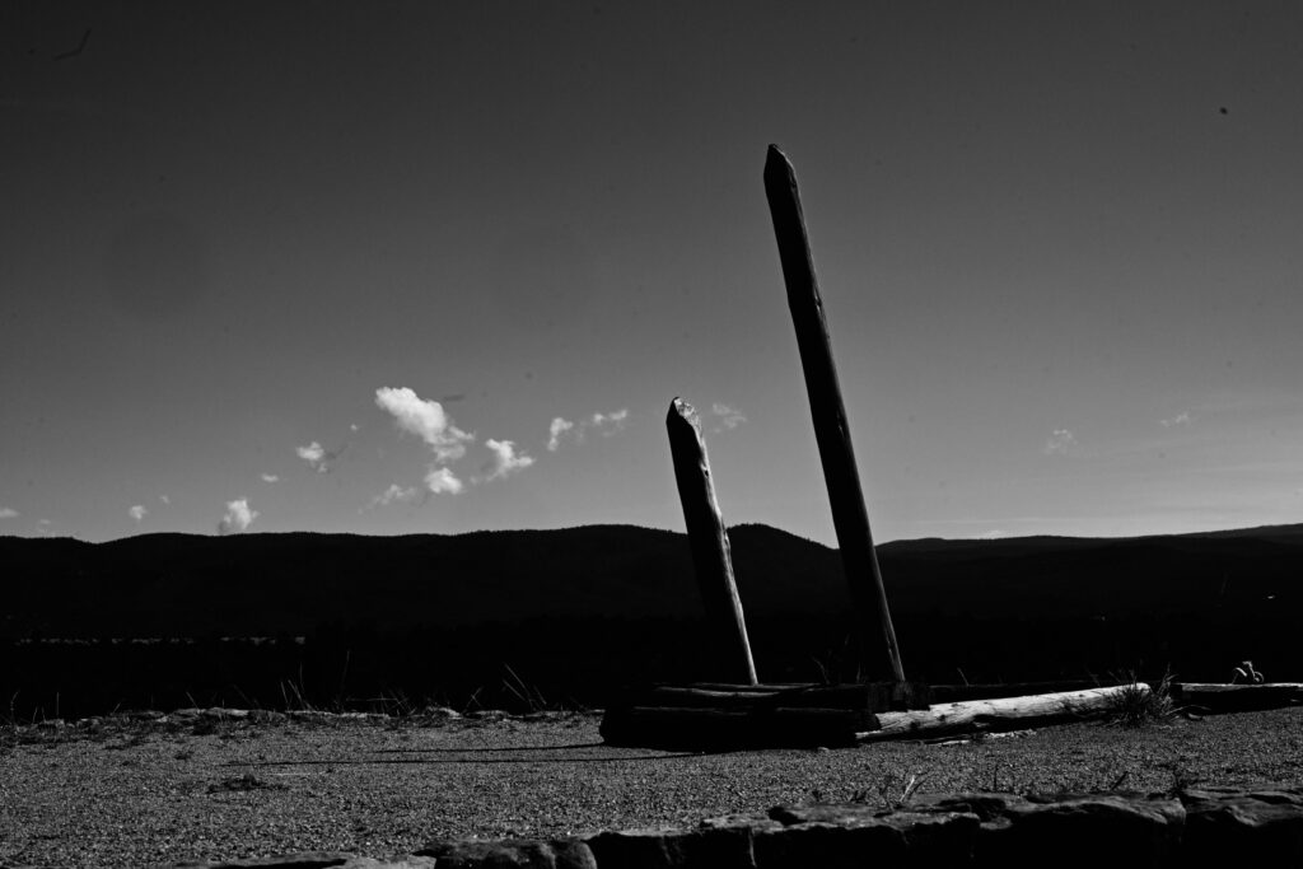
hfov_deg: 29.7
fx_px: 2461
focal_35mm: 68
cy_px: 434
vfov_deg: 20.0
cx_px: 652
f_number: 16
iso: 1000
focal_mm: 68
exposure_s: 1/1600
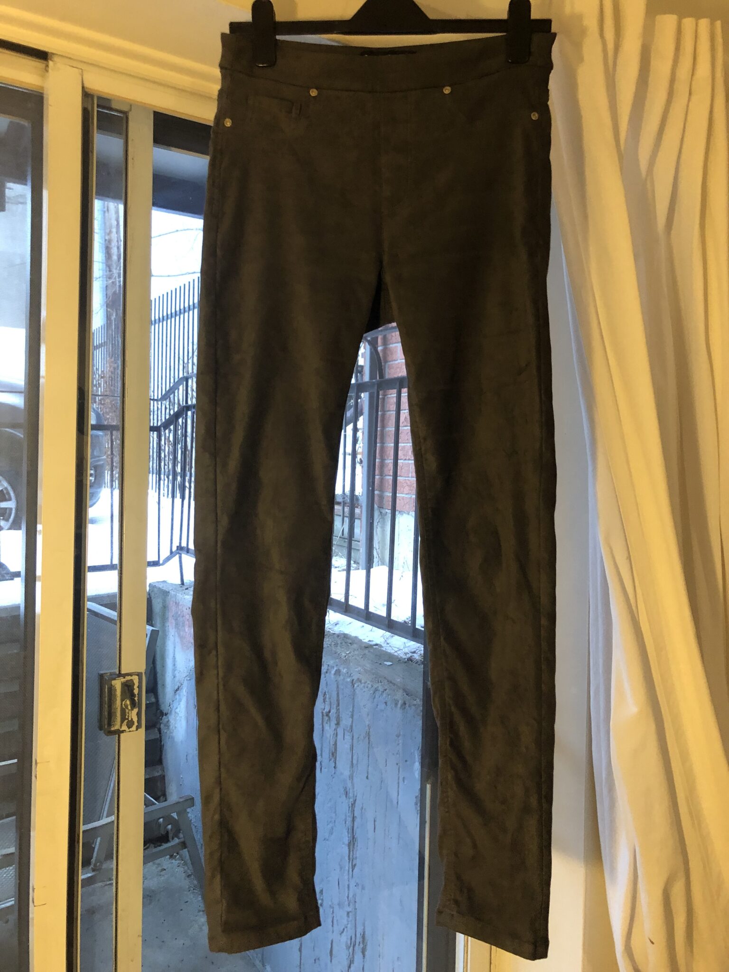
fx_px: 786
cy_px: 486
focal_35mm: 28
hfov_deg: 49.7
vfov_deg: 63.4
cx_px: 364
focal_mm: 3.99
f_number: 1.8
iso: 80
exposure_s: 1/7
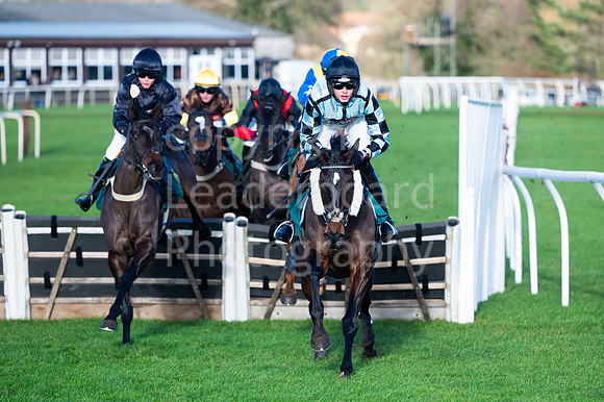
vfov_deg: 6.6
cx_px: 332
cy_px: 185
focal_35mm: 206
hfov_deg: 10.0
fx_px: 3462
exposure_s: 1/3200
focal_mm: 175
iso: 320
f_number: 3.5
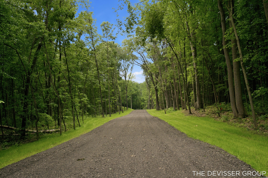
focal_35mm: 35
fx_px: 261
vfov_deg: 37.9
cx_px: 134
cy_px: 89
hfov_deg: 54.4
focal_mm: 35
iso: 320
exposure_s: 1/320
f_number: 8
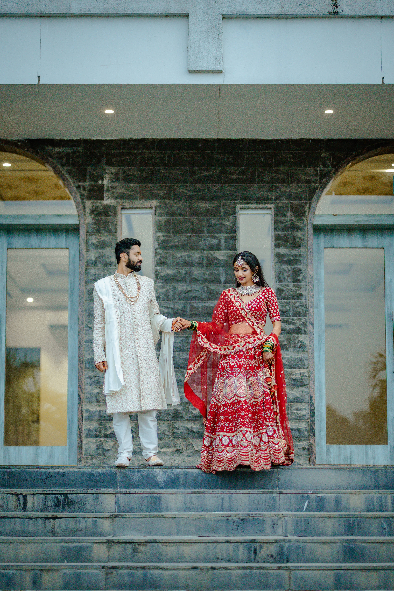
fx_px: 1395
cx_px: 197
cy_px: 296
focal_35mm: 85
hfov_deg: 16.1
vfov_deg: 23.9
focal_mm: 85
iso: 1000
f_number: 1.4
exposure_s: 1/800
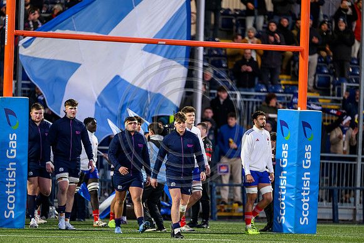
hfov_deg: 5.2
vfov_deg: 3.4
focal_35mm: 400
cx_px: 182
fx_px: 4045
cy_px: 122
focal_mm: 400
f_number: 3.2
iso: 3200
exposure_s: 1/800
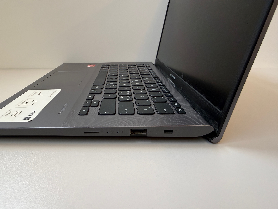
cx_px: 139
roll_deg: -0.1
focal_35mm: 24
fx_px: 193
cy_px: 104
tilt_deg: -21.3
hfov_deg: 71.6
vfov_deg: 56.8
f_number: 2.2
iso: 160
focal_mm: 2.22
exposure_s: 1/100
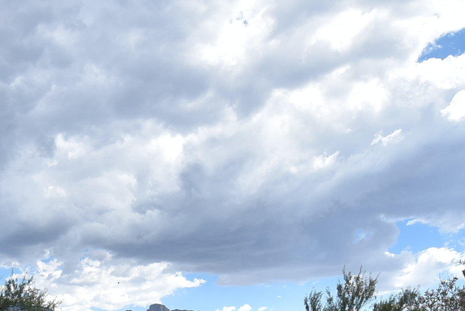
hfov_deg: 37.3
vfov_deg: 24.9
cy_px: 391
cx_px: 14
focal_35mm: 48
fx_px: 620
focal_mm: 10
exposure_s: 1/400
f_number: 10
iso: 200
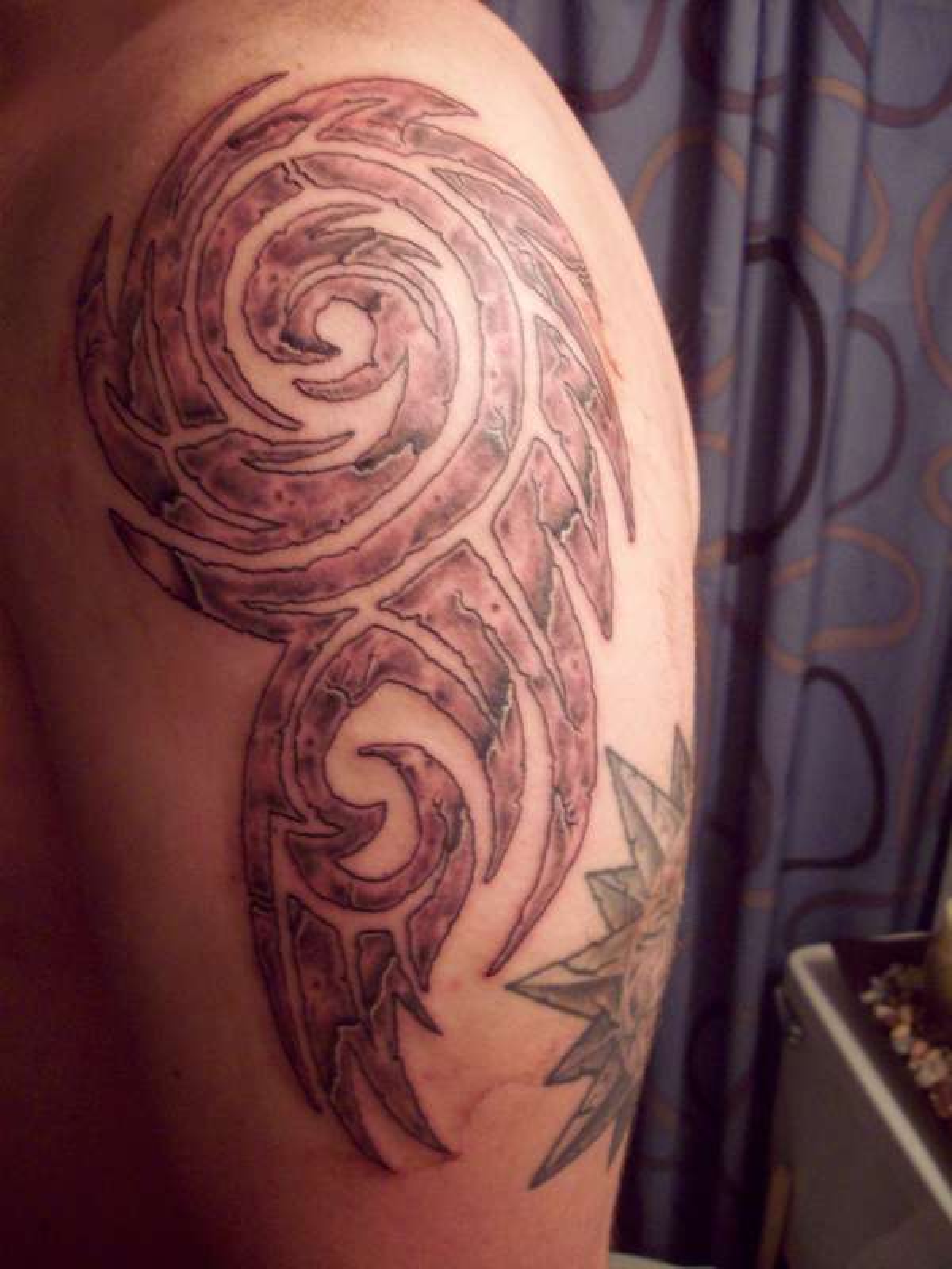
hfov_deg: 38.7
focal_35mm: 37
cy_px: 634
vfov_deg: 50.1
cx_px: 476
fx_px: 1357
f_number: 2.8
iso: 160
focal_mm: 6.2
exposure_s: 1/13.4
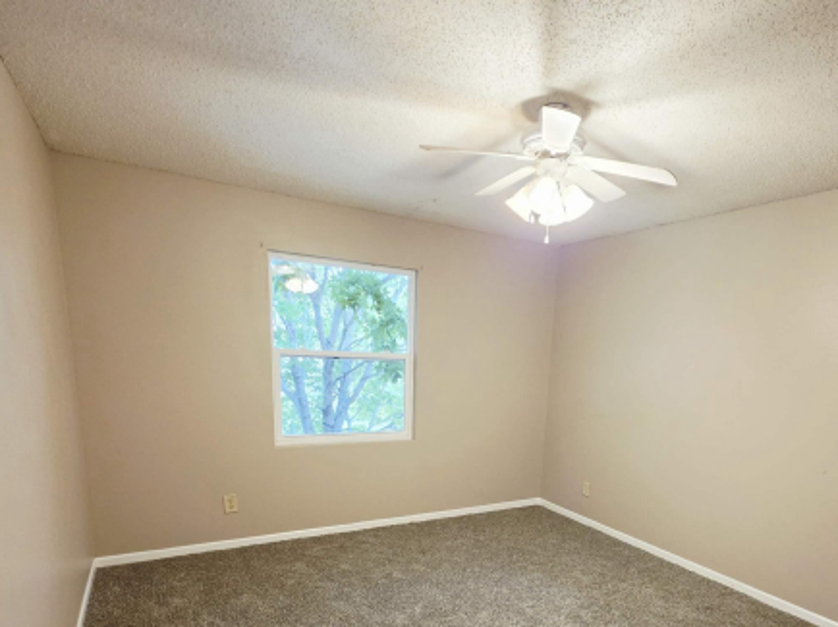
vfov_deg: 62.3
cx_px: 480
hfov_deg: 81.3
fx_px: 484
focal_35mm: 20
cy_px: 467
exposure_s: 1/60
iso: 200
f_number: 1.9
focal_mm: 2.2
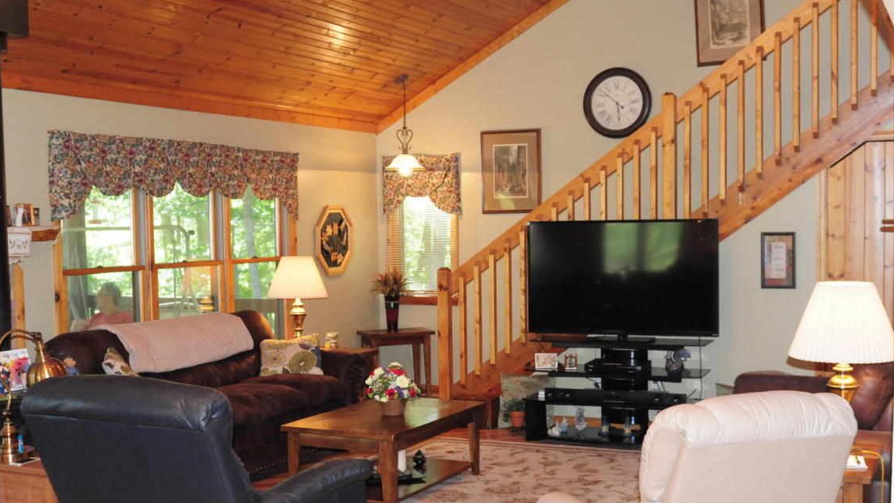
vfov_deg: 26.5
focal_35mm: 45
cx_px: 440
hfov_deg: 45.5
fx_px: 1067
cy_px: 284
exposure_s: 1/80
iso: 1600
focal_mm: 28
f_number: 5.6
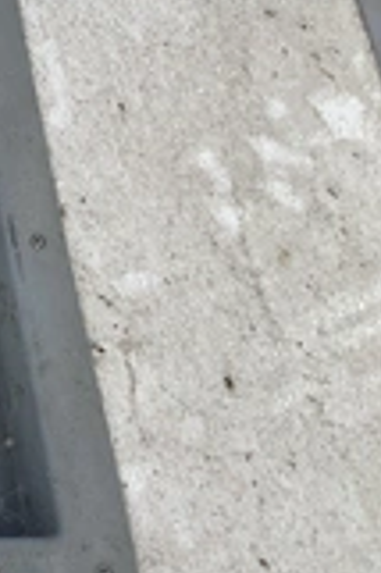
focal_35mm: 80
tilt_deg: -64.9
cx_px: -324
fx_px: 1273
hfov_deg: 14.7
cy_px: 260
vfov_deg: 25.4
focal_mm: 3.3
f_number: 2.4
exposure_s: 1/1058
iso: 25
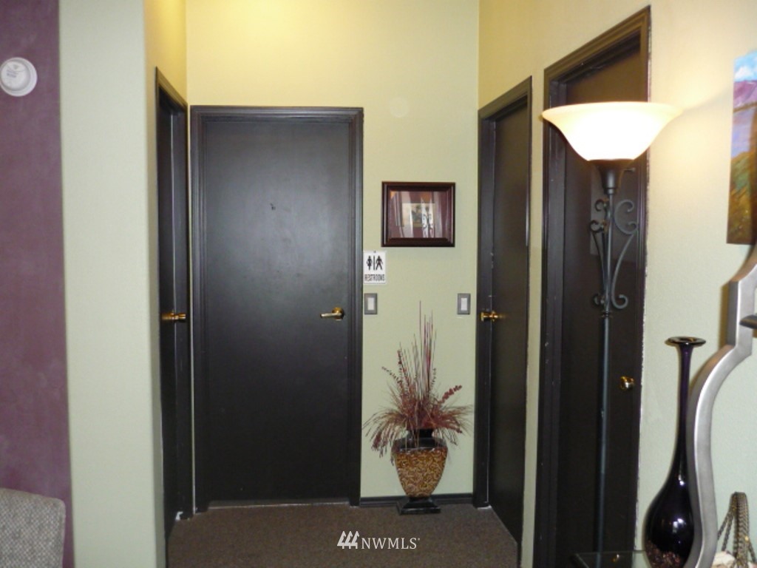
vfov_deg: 42.9
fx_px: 722
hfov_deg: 55.4
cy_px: 284
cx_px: 378
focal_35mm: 33
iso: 400
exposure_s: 1/30
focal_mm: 5.5
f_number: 2.8
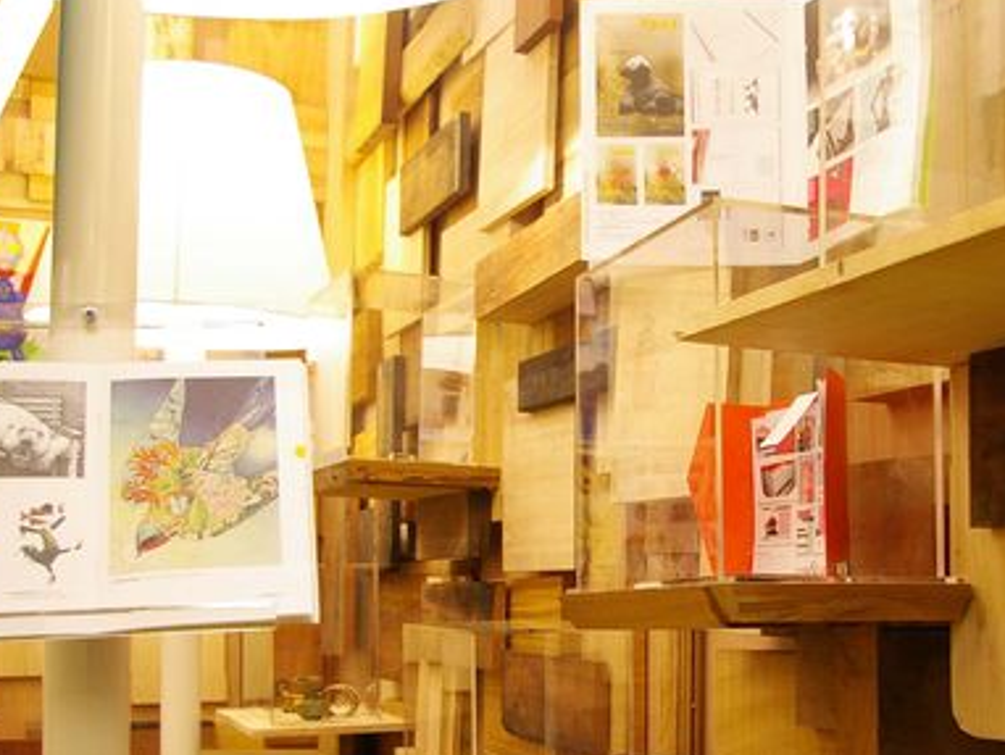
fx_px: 1482
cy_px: 545
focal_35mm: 51
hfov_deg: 36.7
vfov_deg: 28.3
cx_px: 739
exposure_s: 1/30
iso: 200
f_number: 3.5
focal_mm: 18
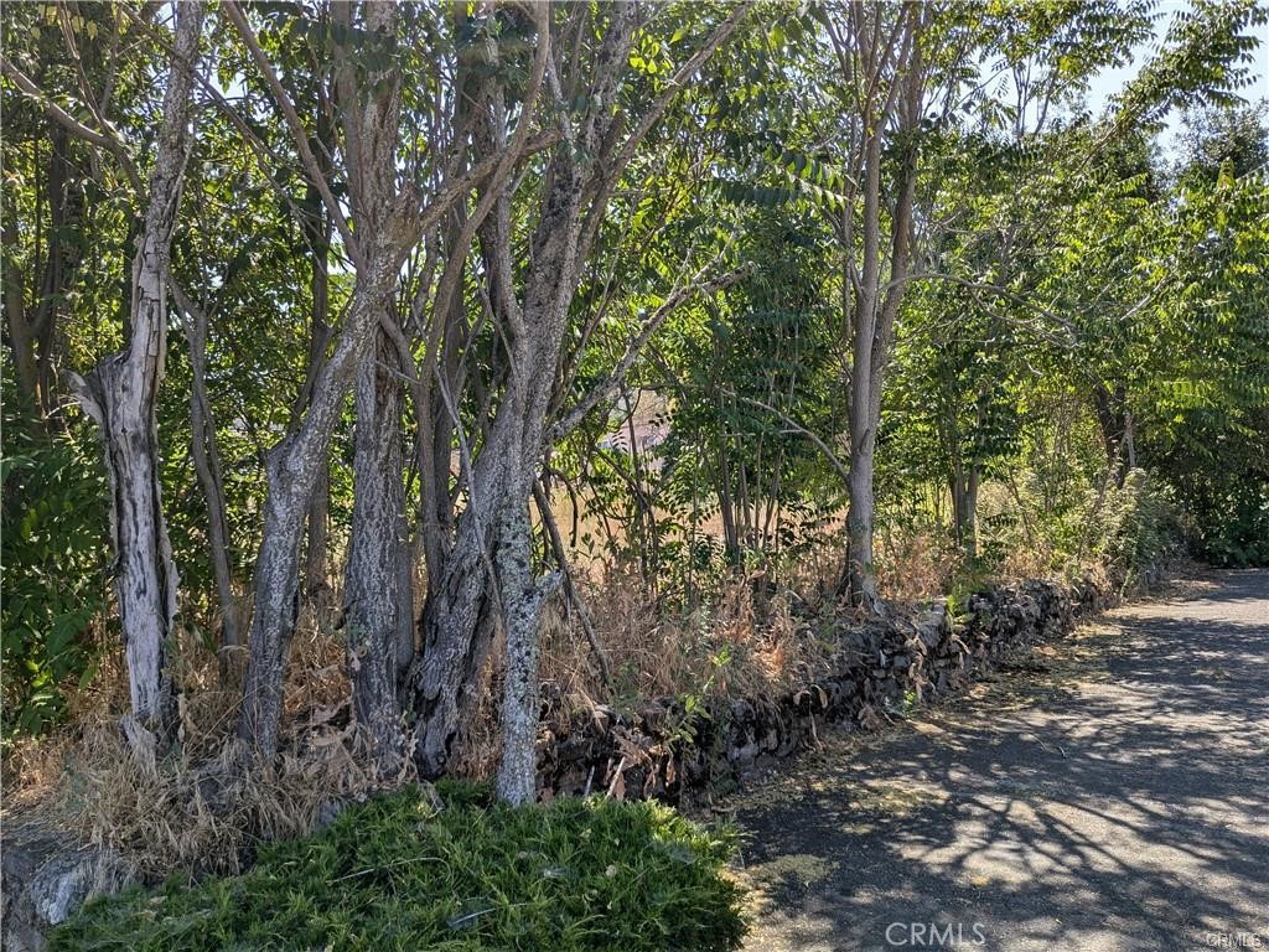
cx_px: 634
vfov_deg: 56.8
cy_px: 476
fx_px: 880
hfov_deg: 71.6
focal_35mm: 24
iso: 42
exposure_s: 1/810
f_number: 1.7
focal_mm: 4.53
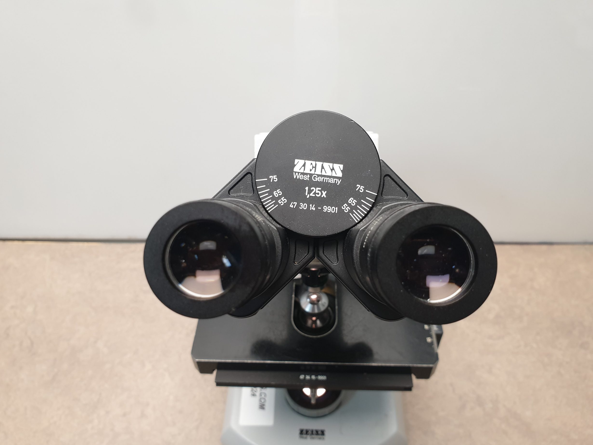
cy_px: 231
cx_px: 305
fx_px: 463
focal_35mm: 27
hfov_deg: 65.3
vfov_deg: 51.3
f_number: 2.4
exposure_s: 1/50
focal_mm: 4.3
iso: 125
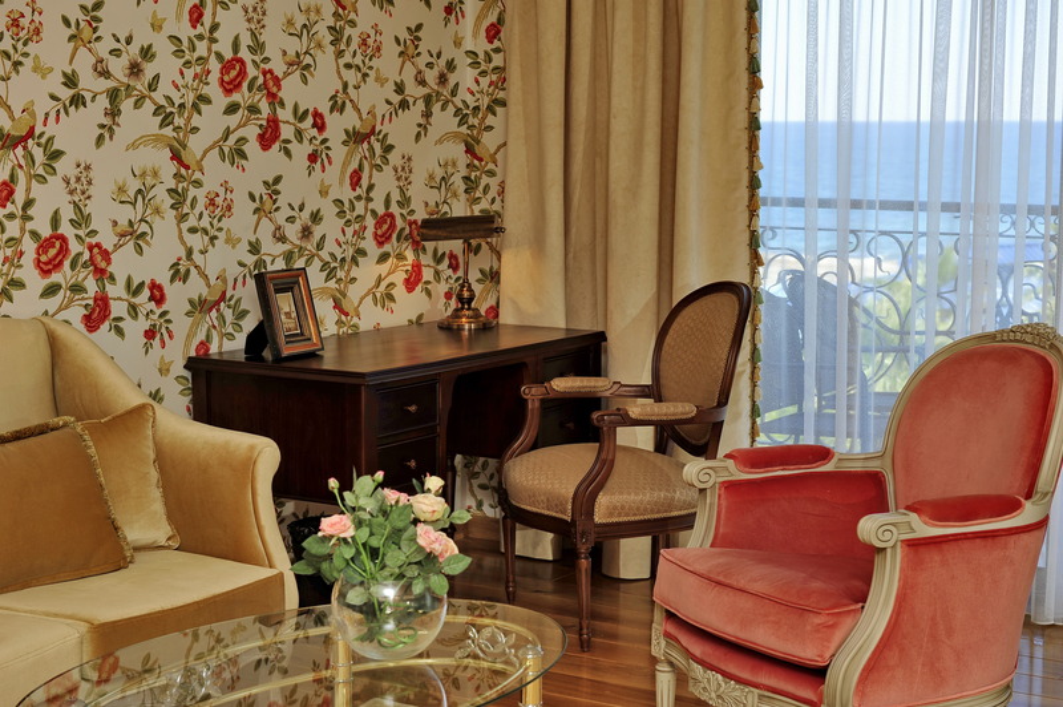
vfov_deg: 19.4
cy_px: 354
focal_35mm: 70
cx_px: 532
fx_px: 2065
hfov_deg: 28.9
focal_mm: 70
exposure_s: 1/60
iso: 200
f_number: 7.1
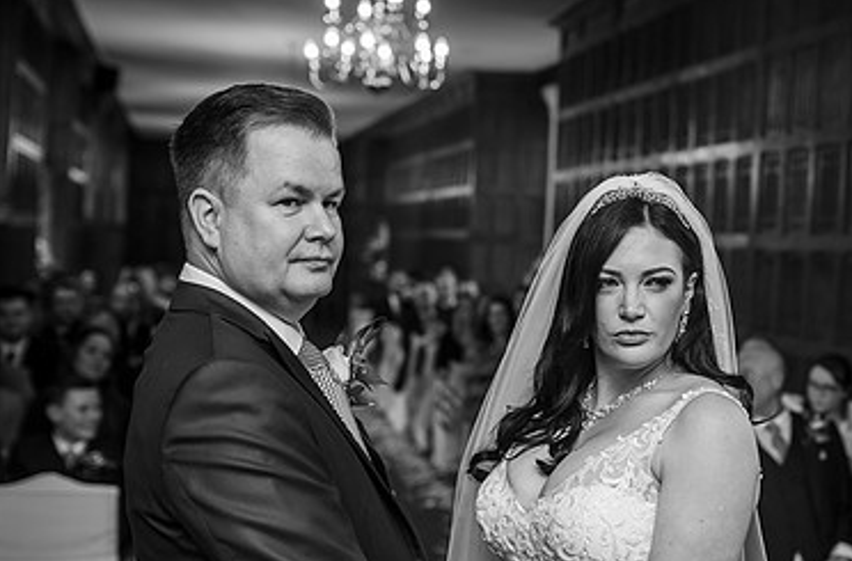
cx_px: 617
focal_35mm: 65
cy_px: 315
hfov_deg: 30.6
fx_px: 1533
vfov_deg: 20.7
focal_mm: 35
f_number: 2.5
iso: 160
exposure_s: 1/160
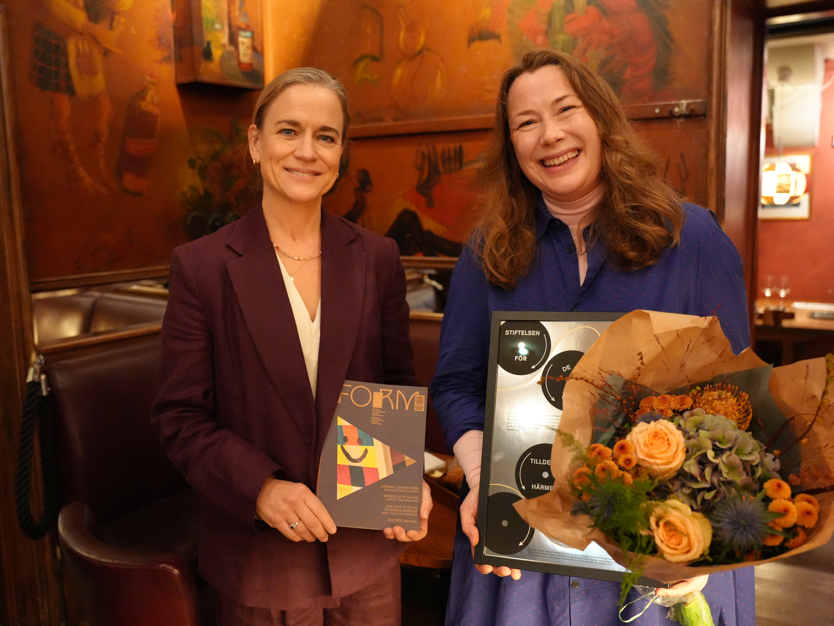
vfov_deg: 43.9
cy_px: 315
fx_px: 776
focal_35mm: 32
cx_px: 399
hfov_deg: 56.5
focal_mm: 29.2
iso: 12800
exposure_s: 1/160
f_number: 3.2
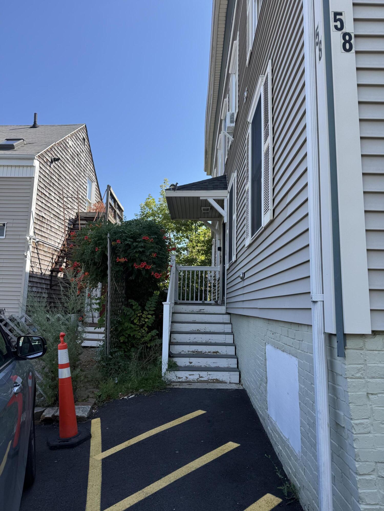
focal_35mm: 24
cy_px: 256
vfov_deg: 71.6
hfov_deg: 56.8
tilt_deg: +8.9
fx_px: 355
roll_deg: -1.4
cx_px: 192
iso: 80
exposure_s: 1/1727
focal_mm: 6.76
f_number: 1.78
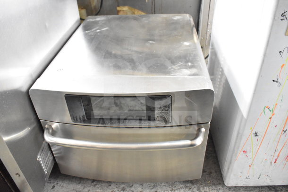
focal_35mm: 30
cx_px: 144
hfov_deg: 61.9
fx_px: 240
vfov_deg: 43.6
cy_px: 96
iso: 6400
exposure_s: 1/160
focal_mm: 20
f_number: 6.3
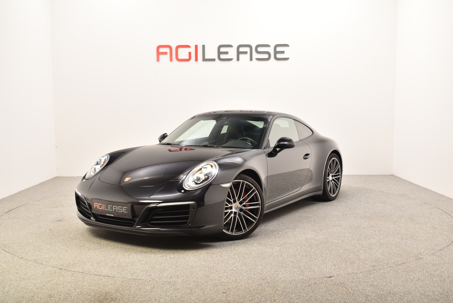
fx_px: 491
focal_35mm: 39
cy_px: 152
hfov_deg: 49.5
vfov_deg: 34.2
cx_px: 226
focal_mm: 26
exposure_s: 1/200
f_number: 7.1
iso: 100
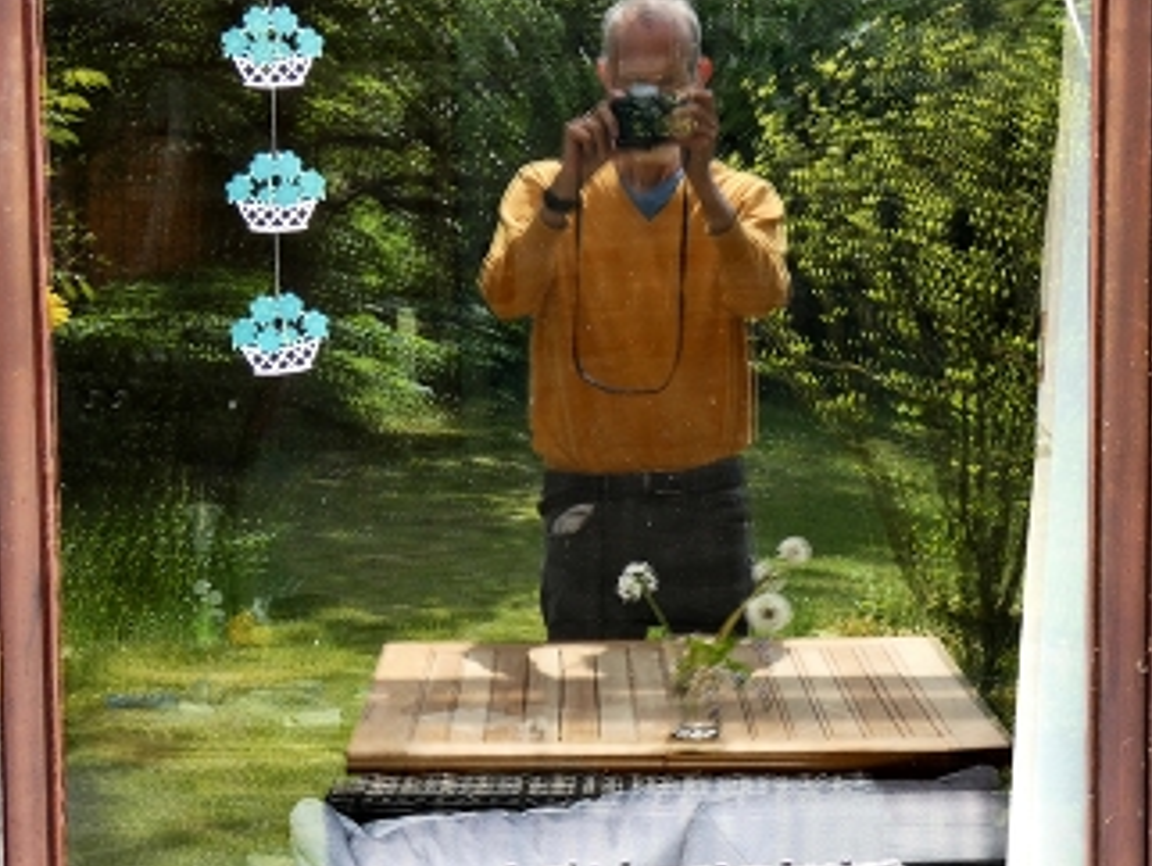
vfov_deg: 17.2
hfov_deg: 22.7
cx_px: 580
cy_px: 420
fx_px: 2864
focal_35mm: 86
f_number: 4.5
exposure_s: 1/80
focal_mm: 14.1
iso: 100
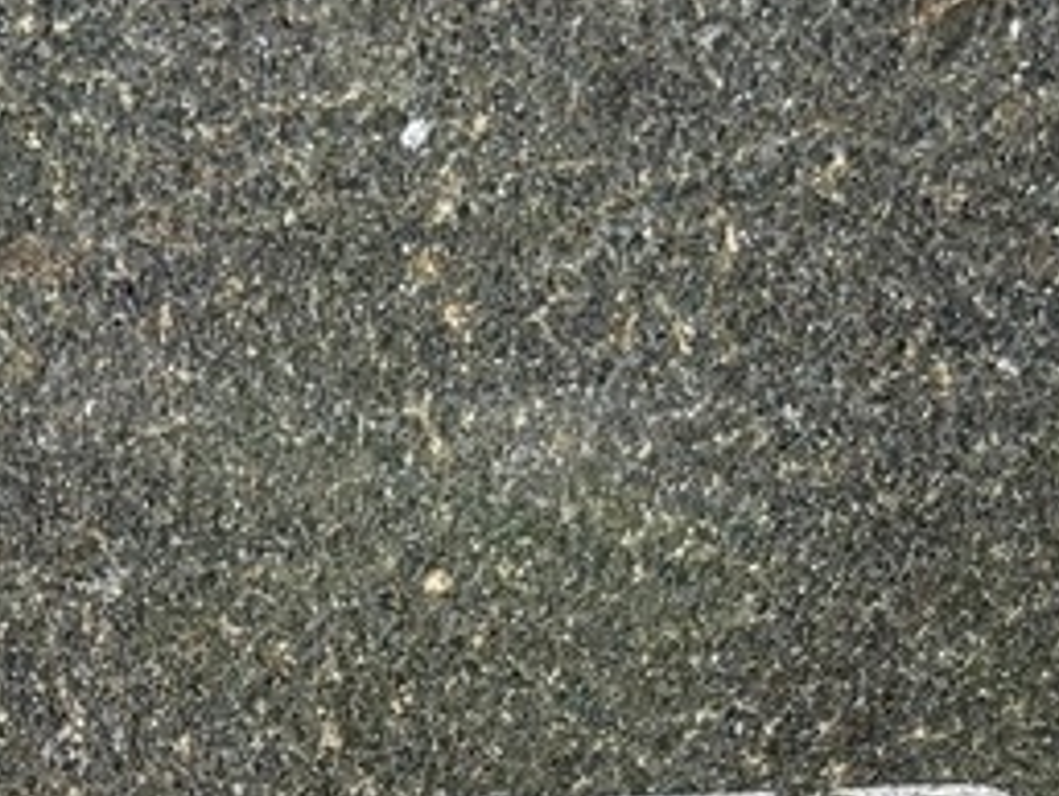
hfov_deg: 23.5
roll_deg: +1.3
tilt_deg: -28.1
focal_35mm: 81
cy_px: 1142
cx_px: 128
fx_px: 2479
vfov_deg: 16.8
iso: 50
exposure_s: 1/820
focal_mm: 5.7
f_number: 1.5
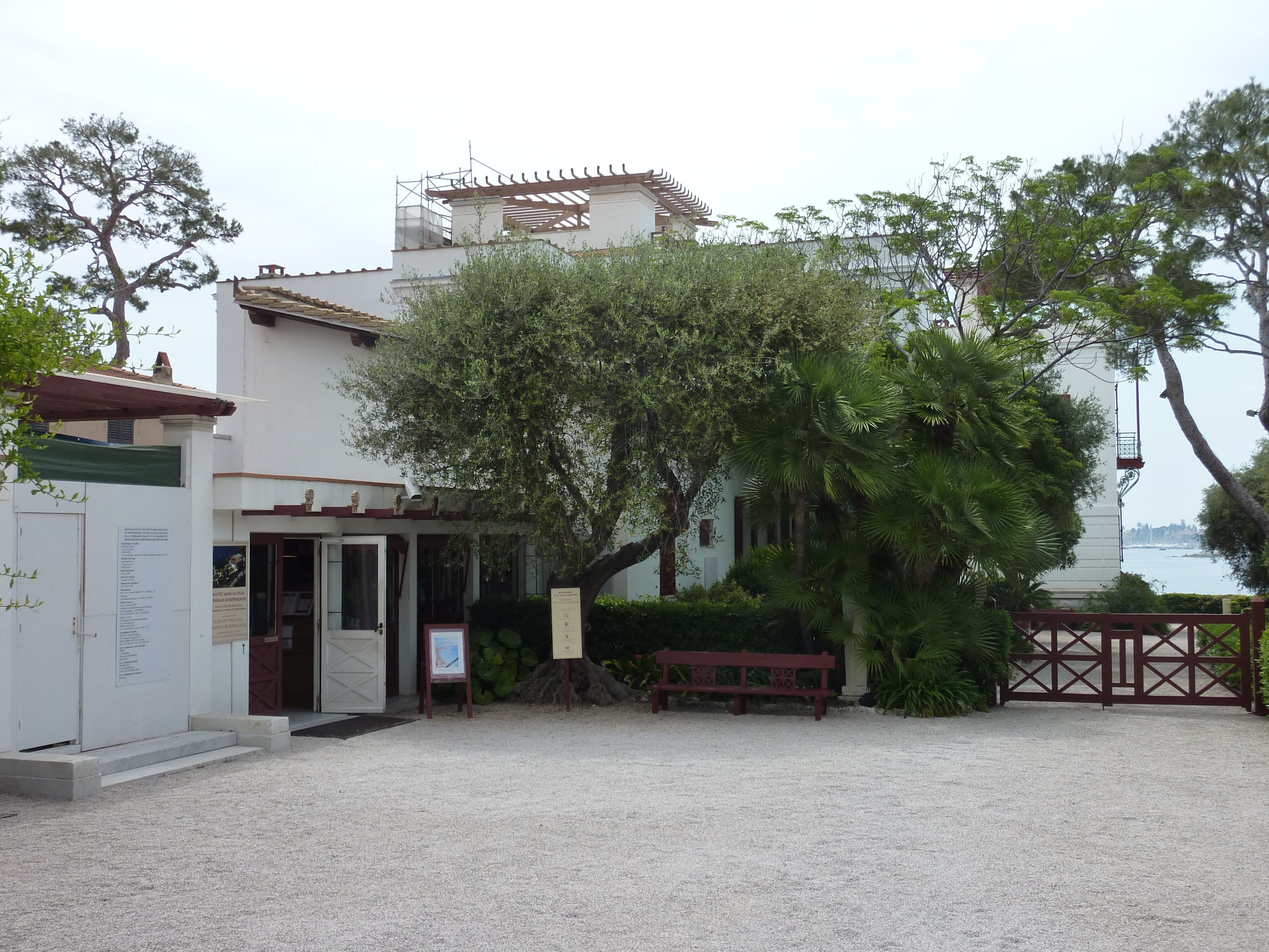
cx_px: 634
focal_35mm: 38
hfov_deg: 49.0
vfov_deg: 37.7
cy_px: 486
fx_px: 1393
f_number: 4.5
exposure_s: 1/500
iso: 125
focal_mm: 6.1
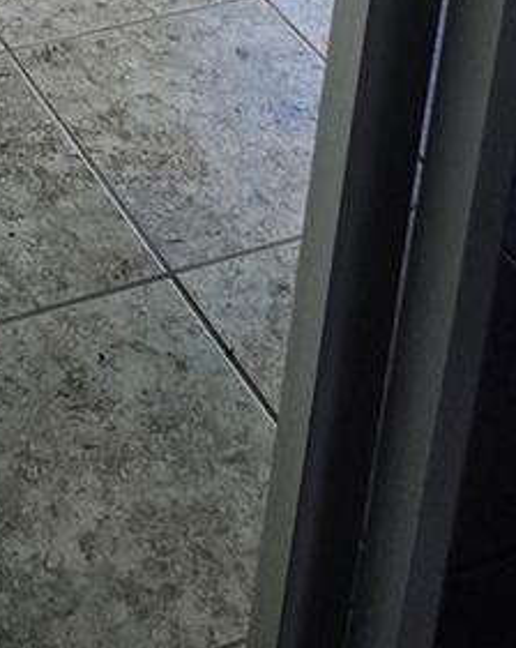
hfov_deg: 14.9
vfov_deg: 15.4
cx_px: -251
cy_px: -696
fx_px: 1837
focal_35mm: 96
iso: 125
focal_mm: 5.4
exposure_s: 1/180
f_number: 1.8
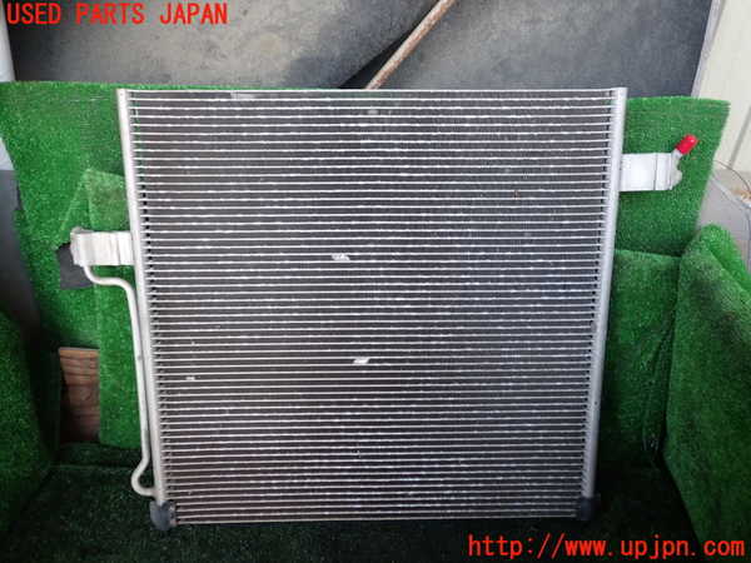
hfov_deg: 60.0
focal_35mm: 30
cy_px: 282
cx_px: 376
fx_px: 651
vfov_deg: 46.8
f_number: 2.3
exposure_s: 1/60
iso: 160
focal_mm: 5.4
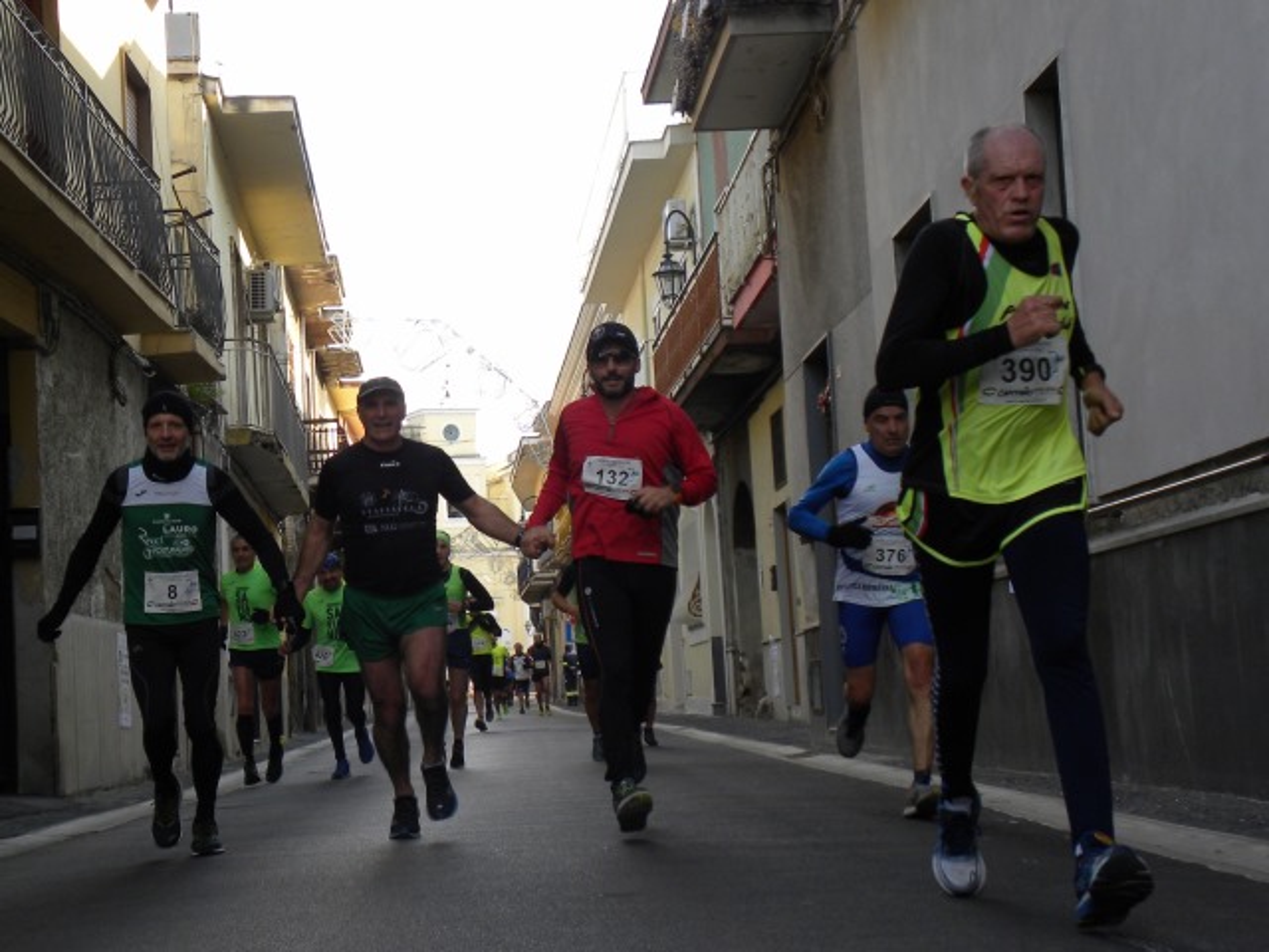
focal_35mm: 52
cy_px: 476
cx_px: 634
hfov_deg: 36.8
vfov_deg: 28.0
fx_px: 1906
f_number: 3.5
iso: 89
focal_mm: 9.2
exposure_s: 1/250
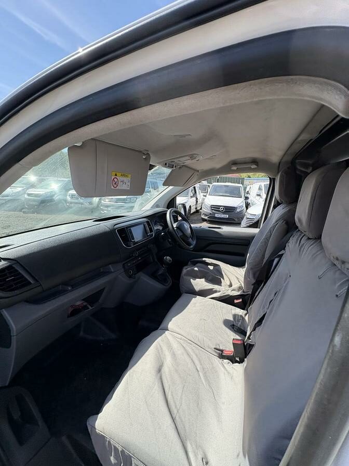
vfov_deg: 102.1
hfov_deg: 85.7
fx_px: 188
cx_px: 174
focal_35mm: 14
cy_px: 233
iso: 40
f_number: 2.2
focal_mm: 2.22
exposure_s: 1/456
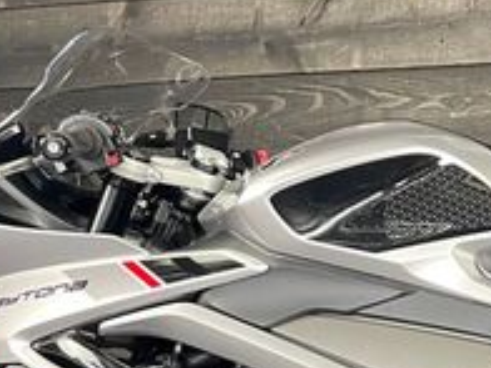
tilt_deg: -2.7
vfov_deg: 16.8
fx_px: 1206
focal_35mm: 85
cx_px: 569
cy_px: 406
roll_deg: -0.6
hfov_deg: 21.6
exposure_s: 1/50
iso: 320
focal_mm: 4.2
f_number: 1.6
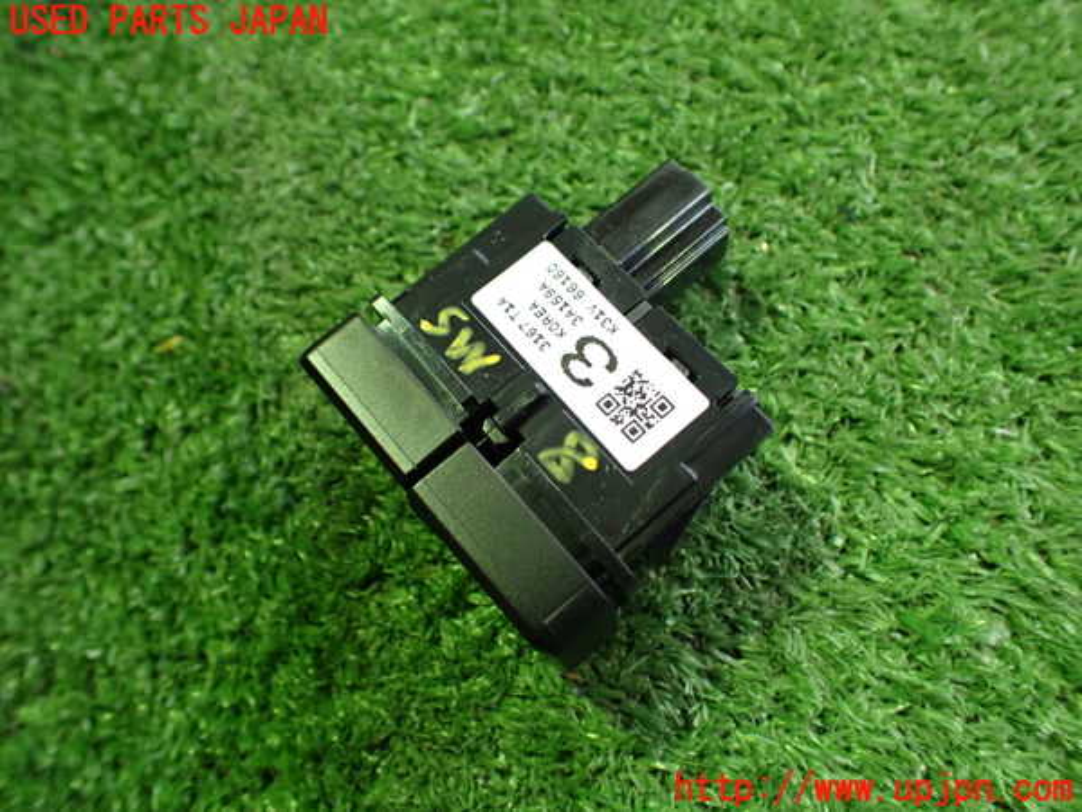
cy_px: 406
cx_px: 541
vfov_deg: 46.8
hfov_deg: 60.0
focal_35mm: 30
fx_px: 938
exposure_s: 1/50
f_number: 2.3
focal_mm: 5.4
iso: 800
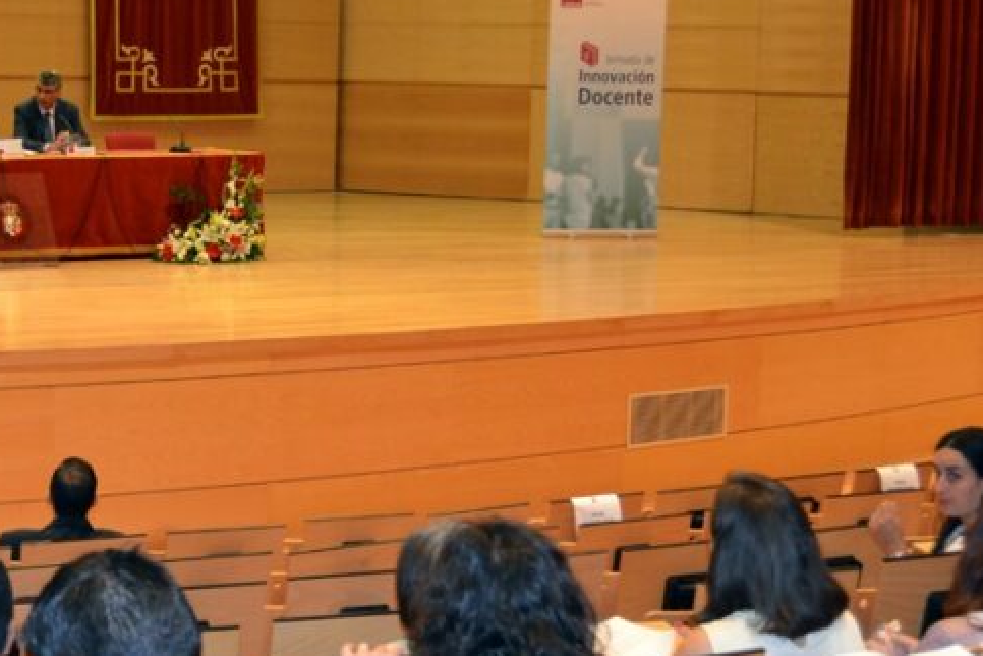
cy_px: 359
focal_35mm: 62
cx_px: 332
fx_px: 1693
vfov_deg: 21.9
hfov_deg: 32.1
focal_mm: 26
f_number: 4
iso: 1400
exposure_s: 1/60
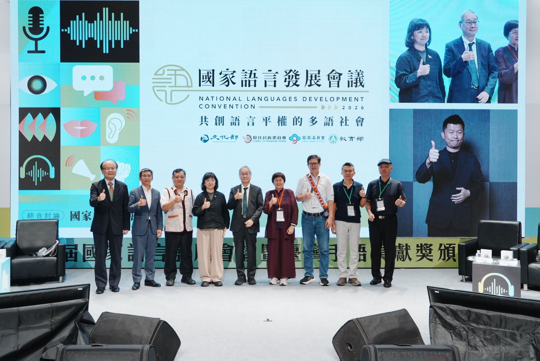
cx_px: 270
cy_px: 180
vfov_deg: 45.0
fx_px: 435
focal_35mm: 29
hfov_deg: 63.6
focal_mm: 29
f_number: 4
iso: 1000
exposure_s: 1/160
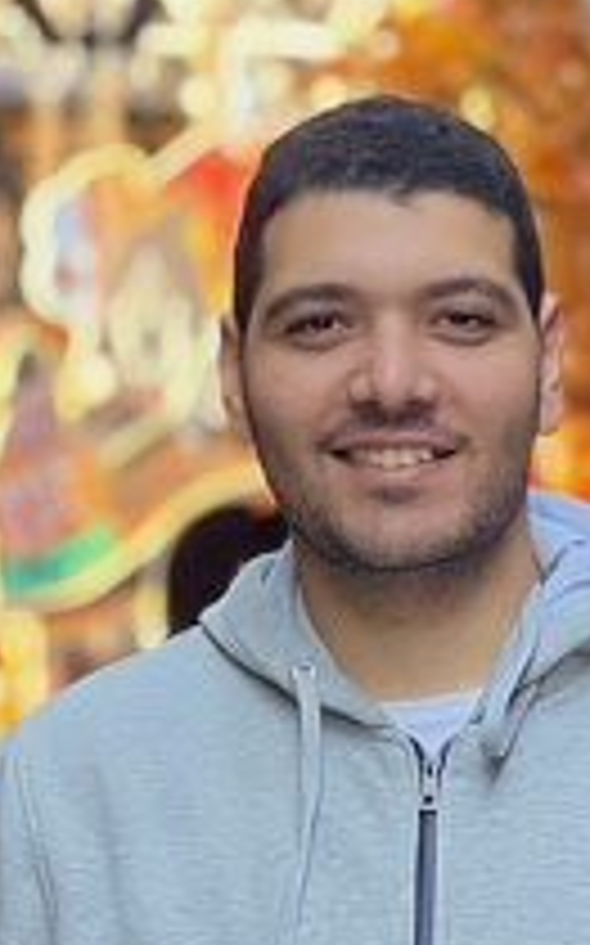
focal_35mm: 272
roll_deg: +0.7
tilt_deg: -0.6
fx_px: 7007
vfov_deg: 7.7
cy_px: 927
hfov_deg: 4.8
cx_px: 412
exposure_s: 1/91
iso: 250
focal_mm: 9
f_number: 2.8
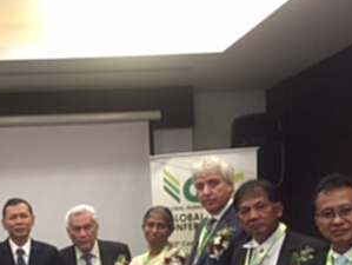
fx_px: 631
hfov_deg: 29.9
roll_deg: +1.7
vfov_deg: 22.6
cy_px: 276
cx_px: 38
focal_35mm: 62
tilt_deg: -2.1
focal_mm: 4.15
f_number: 2.2
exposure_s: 1/17
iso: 250
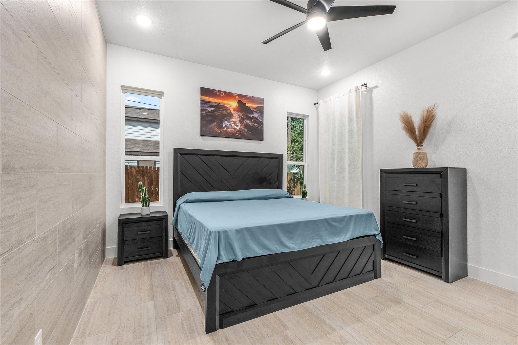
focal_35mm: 15
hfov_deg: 100.4
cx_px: 259
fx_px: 216
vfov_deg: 77.3
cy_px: 172
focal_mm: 10
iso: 400
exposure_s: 1/3
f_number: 10
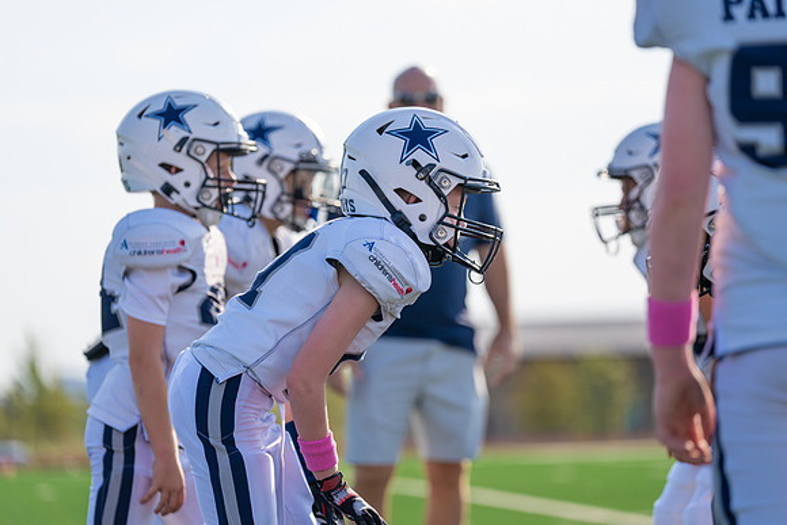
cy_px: 262
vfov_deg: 8.4
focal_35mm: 163
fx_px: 3564
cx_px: 394
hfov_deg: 12.6
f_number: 2.8
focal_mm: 163
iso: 100
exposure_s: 1/2000
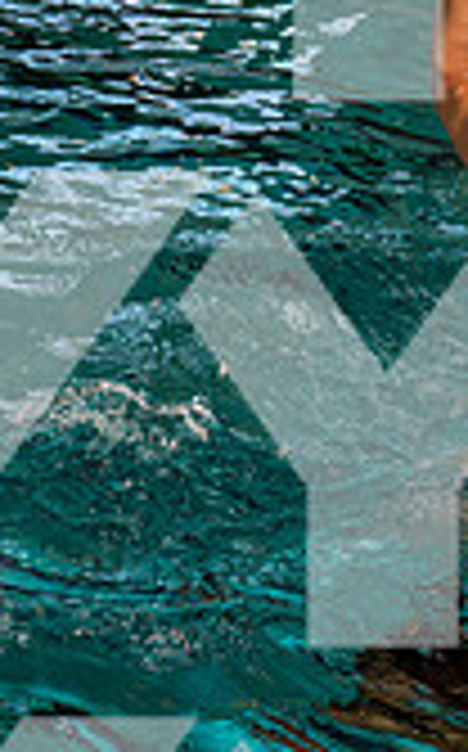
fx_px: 3192
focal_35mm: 156
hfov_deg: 8.3
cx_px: 572
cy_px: 412
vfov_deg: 13.4
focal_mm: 44
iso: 640
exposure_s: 1/250
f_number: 5.6
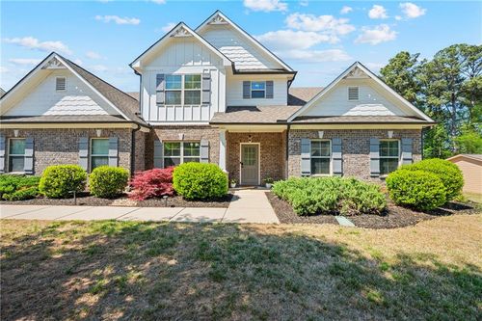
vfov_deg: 81.2
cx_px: 241
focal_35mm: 14
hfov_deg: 104.3
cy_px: 160
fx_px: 187
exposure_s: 1/50
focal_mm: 14
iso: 100
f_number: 8
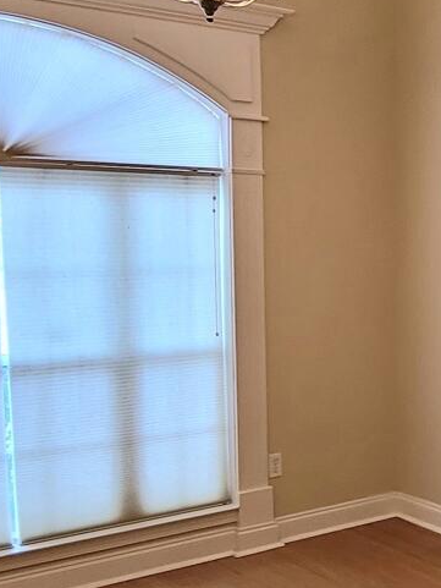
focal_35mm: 54
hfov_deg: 23.6
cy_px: 326
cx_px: 586
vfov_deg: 35.5
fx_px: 917
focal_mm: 2.2
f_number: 2.2
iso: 160
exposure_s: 1/60.2
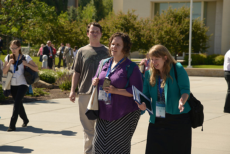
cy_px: 77
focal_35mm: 120
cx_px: 115
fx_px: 767
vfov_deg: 11.4
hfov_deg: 17.1
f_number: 8
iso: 100
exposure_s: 1/200
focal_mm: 120
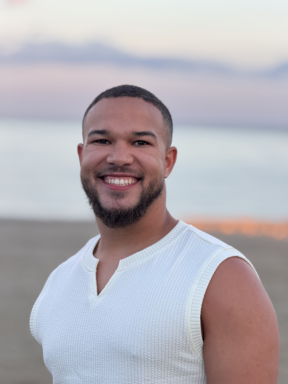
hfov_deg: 12.3
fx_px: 1331
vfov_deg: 16.4
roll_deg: -2.6
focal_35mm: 120
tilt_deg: -5.0
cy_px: 192
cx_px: 144
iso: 50
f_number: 2.8
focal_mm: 15.66
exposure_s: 1/114
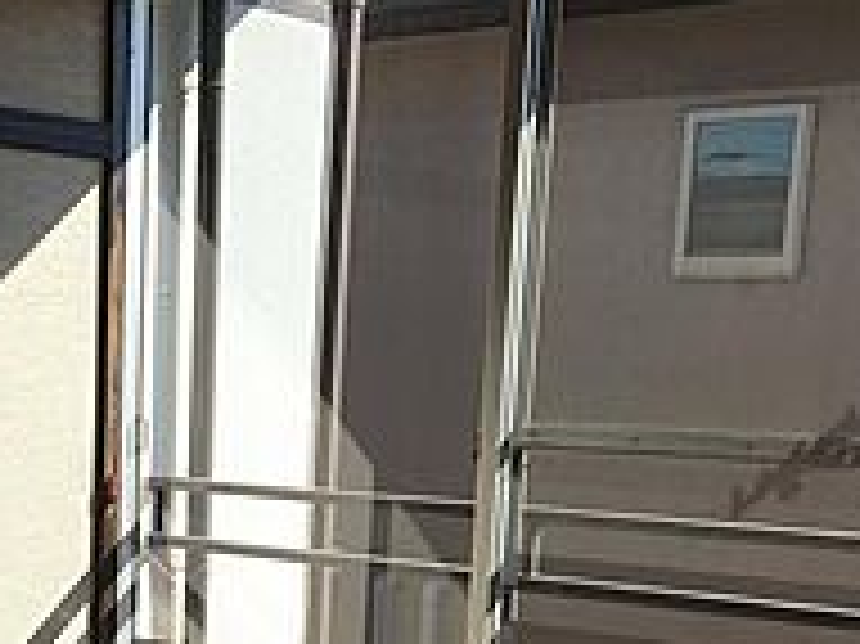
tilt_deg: -10.7
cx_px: 117
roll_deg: -1.9
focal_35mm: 73
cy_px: 716
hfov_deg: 26.0
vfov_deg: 19.3
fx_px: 1812
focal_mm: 4.15
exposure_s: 1/1479
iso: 25
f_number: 2.2
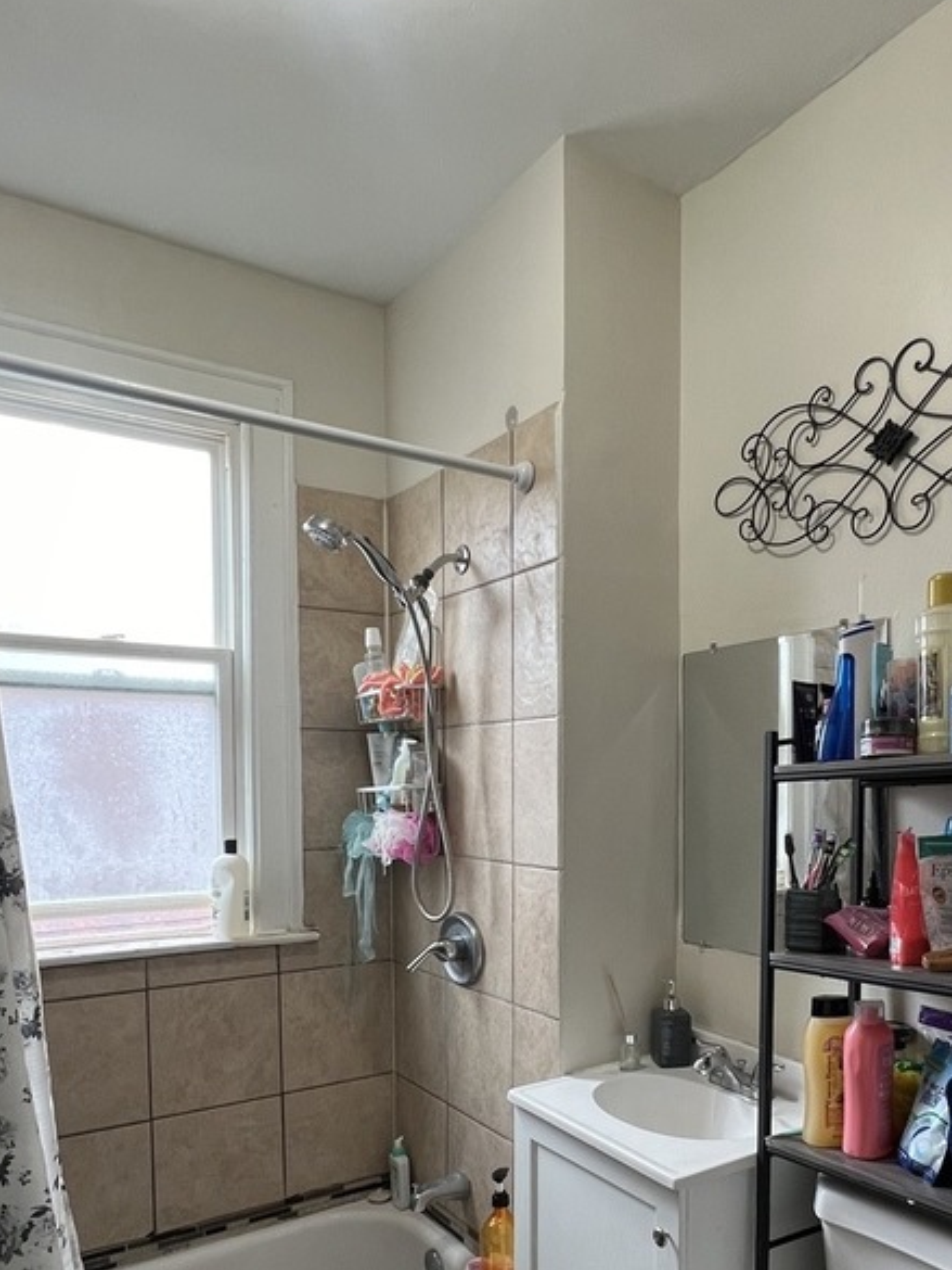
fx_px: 880
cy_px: 827
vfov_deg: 69.9
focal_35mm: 24
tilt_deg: -2.0
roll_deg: -0.2
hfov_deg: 56.3
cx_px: 581
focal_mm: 1.57
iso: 200
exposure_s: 1/120
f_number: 1.8
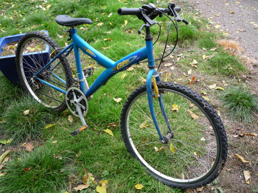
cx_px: 130
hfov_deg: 58.4
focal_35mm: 31
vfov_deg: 45.4
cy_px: 96
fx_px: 231
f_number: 3.3
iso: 100
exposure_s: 1/40
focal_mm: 5.2
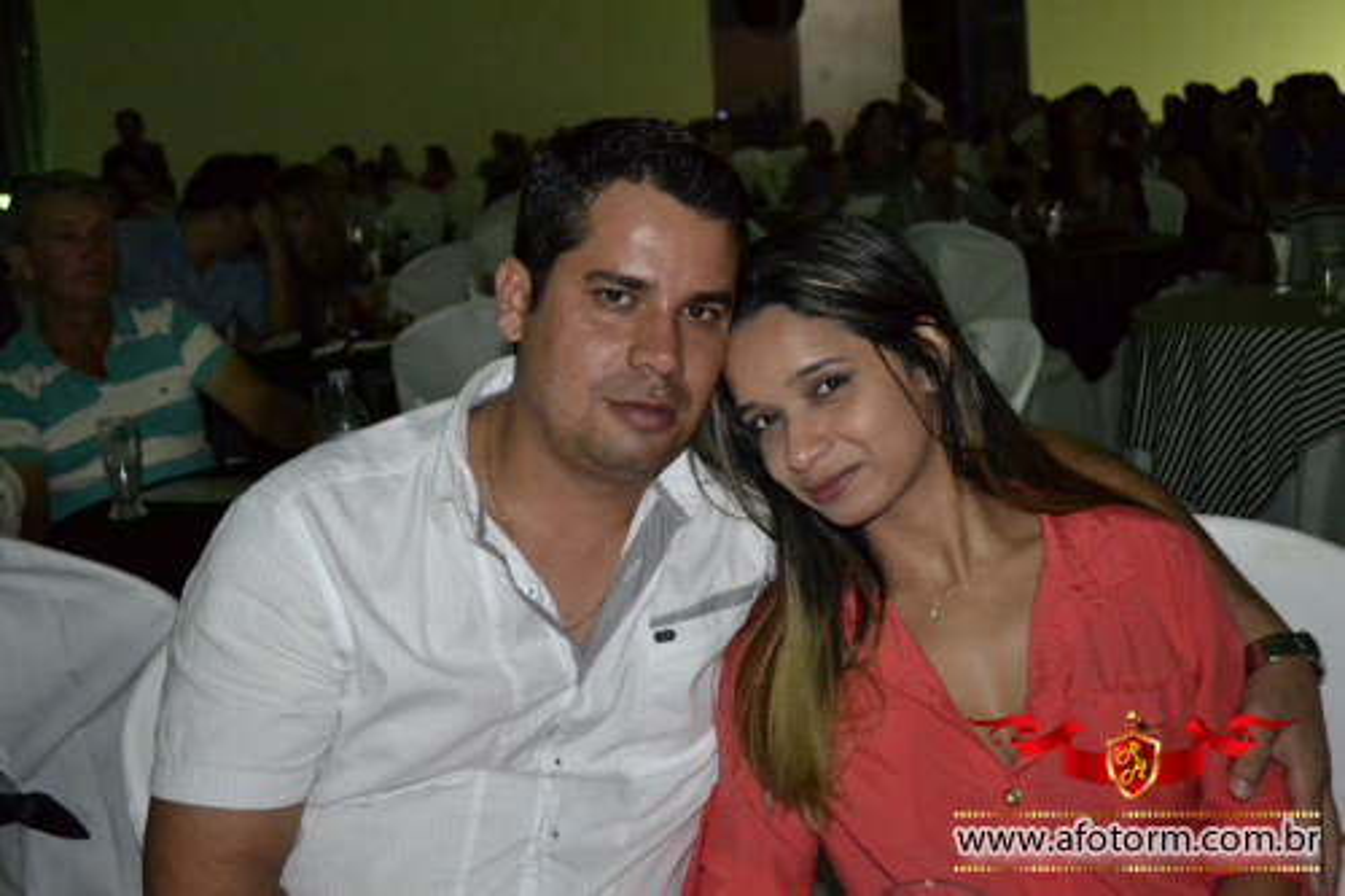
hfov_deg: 41.1
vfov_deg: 28.1
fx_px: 1793
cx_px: 672
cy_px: 448
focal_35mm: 48
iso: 3200
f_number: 4.8
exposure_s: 1/60
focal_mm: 32
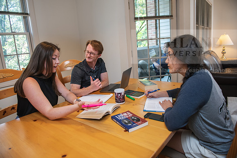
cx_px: 118
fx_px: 158
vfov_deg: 53.2
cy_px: 79
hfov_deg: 73.7
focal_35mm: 24
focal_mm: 24
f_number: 3.5
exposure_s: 1/125
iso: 800
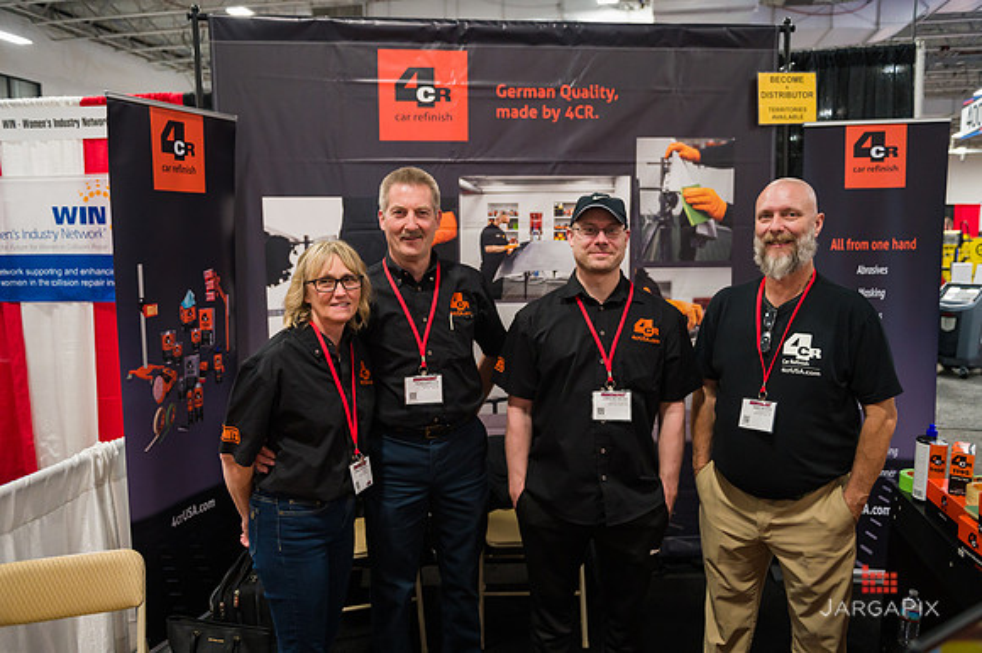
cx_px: 491
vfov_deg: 47.9
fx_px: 736
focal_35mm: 27
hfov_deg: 67.4
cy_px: 326
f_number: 3.2
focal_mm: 27
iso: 3200
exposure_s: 1/250
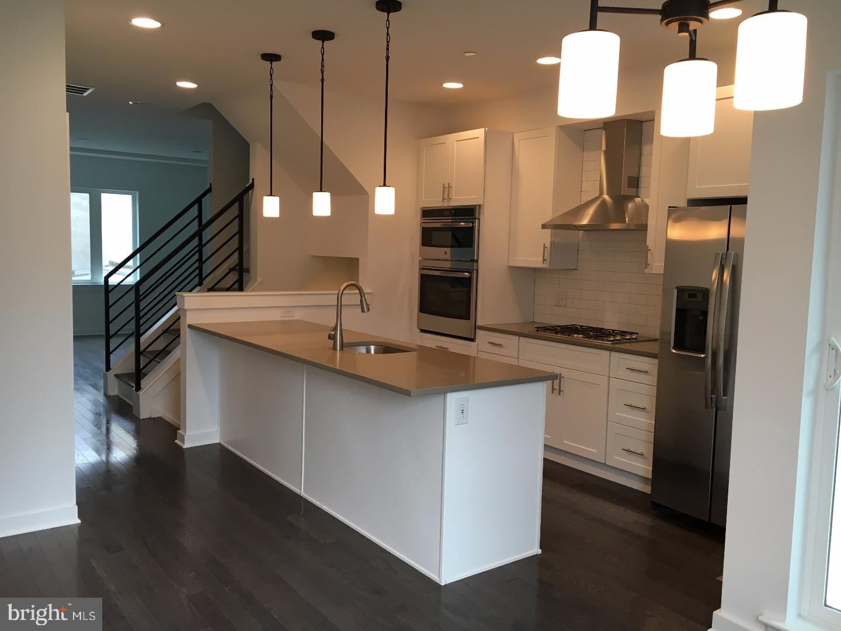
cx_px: 420
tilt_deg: -4.2
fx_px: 705
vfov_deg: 48.2
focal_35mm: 29
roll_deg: -1.4
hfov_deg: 61.7
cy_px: 316
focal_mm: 4.15
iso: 32
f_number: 2.2
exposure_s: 1/30
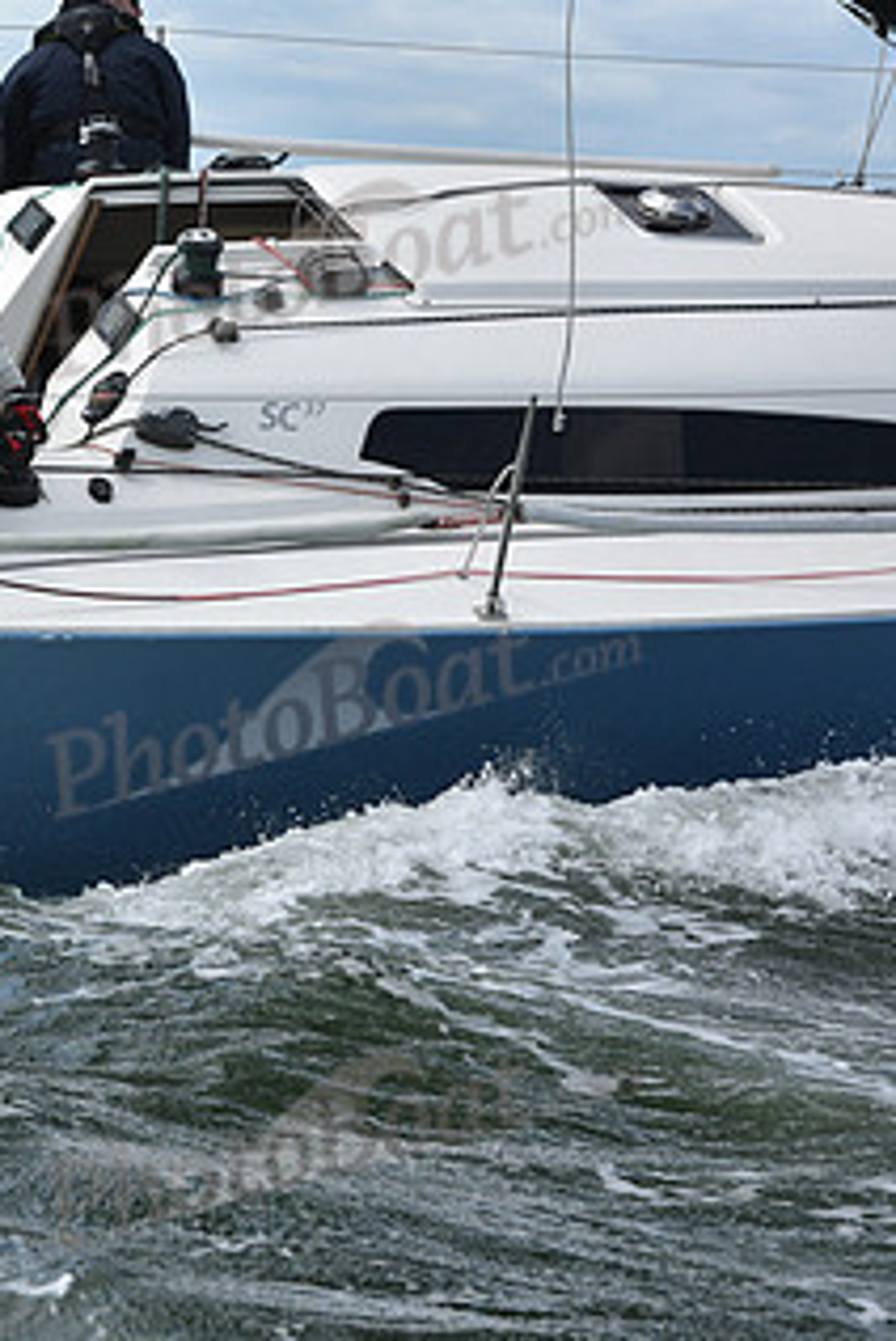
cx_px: -169
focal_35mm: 223
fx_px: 8307
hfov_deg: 6.1
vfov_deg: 9.2
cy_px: 548
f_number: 8
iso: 320
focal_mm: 122
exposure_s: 1/1000
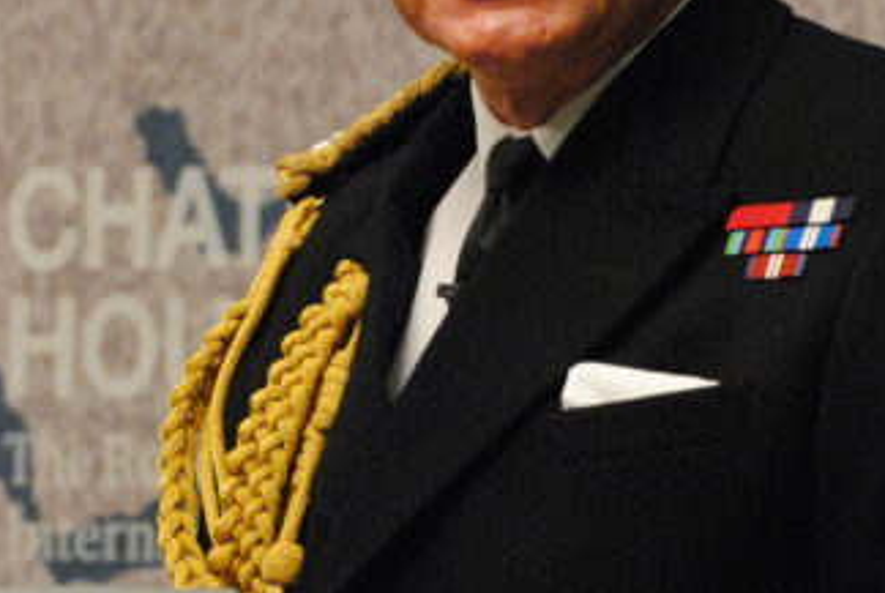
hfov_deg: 3.1
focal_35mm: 664
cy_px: 184
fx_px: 16345
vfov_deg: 2.1
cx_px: 284
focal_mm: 140
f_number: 4.8
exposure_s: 1/160
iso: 1600
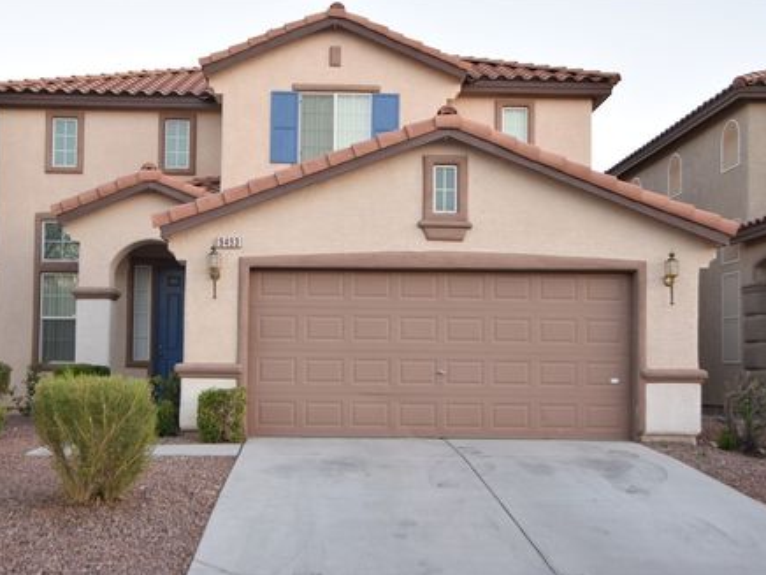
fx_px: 952
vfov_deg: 33.6
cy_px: 285
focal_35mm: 43
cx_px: 348
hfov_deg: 43.8
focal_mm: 26
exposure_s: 1/100
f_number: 5
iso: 400
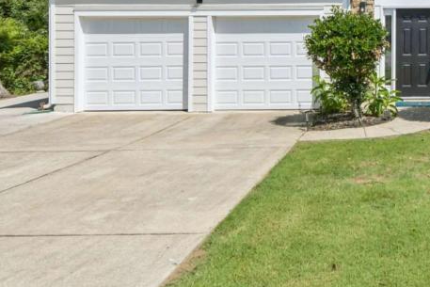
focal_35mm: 42
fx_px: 502
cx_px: 399
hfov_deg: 42.0
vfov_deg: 29.6
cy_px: -7
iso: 400
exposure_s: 1/2000
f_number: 8
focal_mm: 16
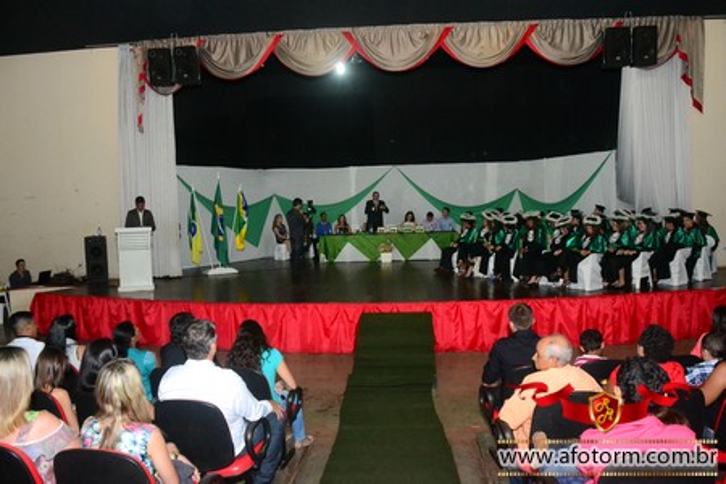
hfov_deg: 61.9
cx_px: 363
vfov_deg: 43.6
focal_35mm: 30
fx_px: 605
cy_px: 242
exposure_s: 1/100
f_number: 5.6
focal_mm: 20
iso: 3200
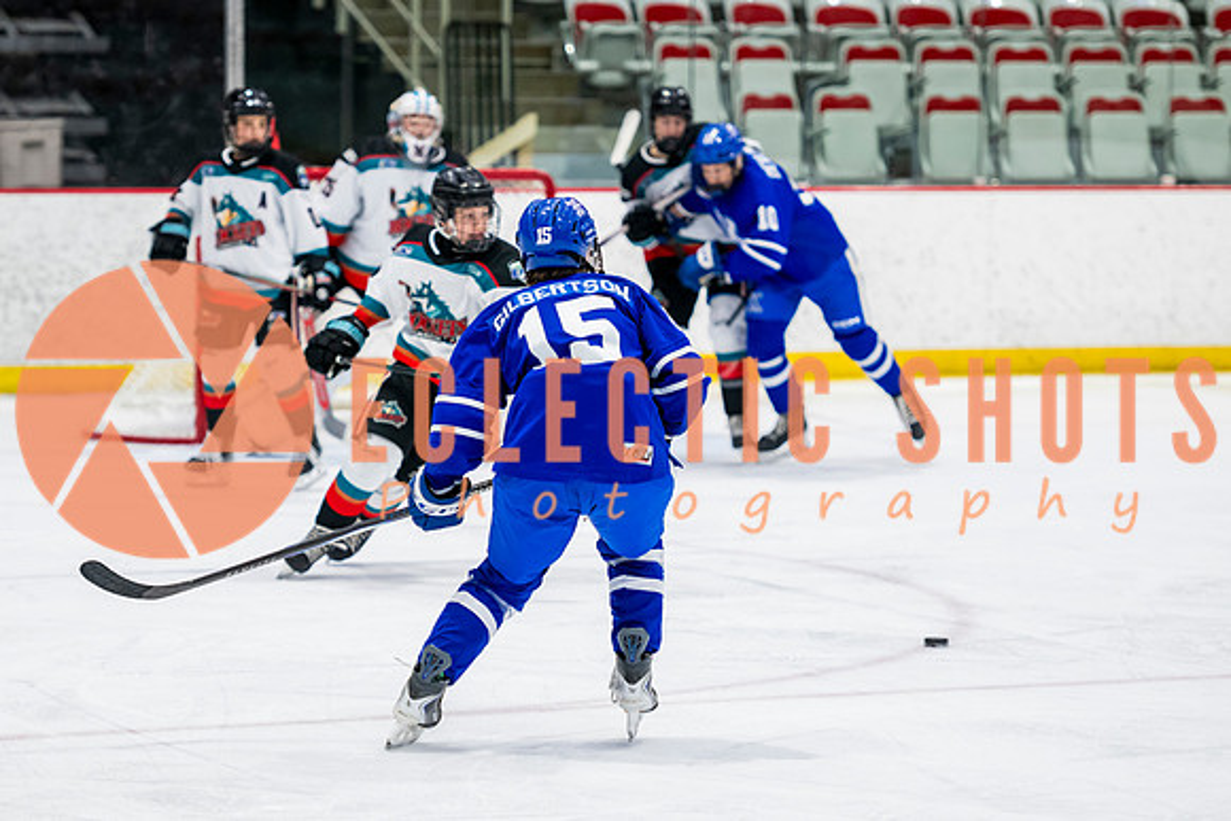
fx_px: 6529
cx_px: 531
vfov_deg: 7.2
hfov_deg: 10.8
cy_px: 454
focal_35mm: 191
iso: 1600
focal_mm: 135
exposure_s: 1/800
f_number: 3.2
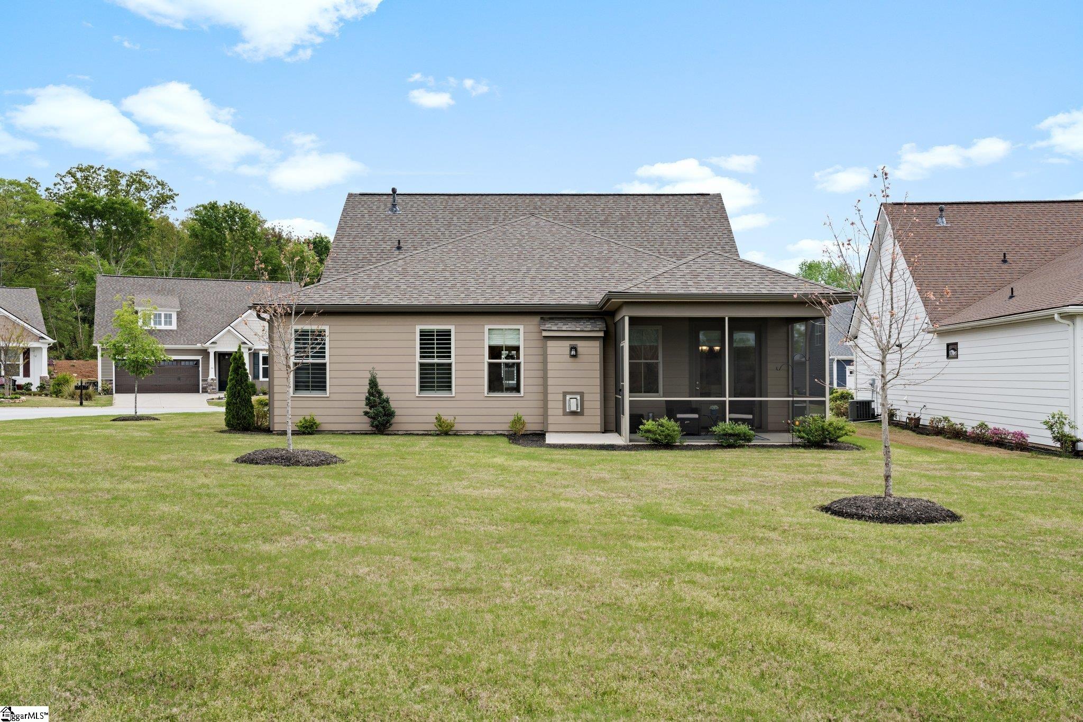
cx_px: 542
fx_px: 932
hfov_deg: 60.3
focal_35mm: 31
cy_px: 361
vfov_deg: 42.3
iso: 250
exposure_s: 1/80
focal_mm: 31
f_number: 9
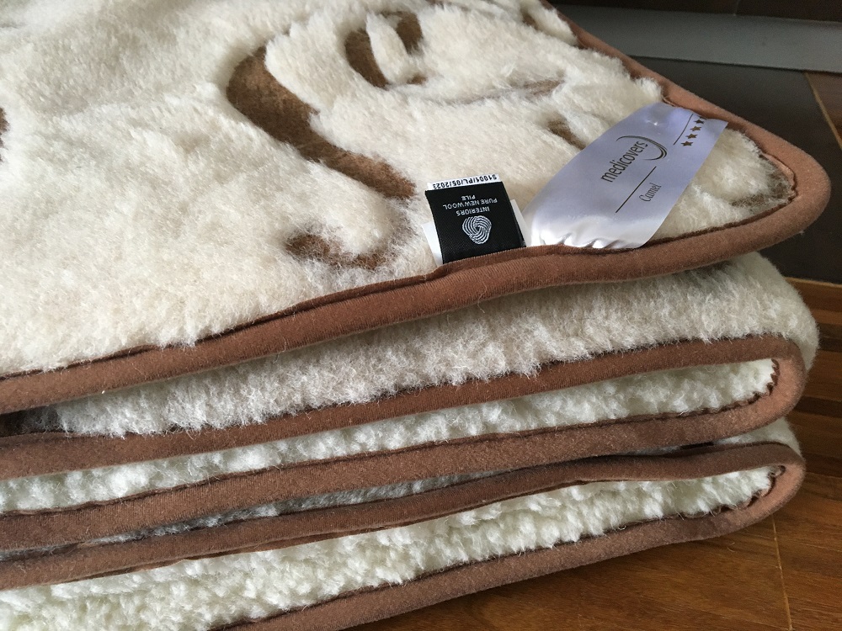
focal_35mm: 29
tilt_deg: -35.6
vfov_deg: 48.2
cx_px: 421
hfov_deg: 61.7
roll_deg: -0.7
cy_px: 316
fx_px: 705
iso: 160
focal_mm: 4.15
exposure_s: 1/33
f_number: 2.2
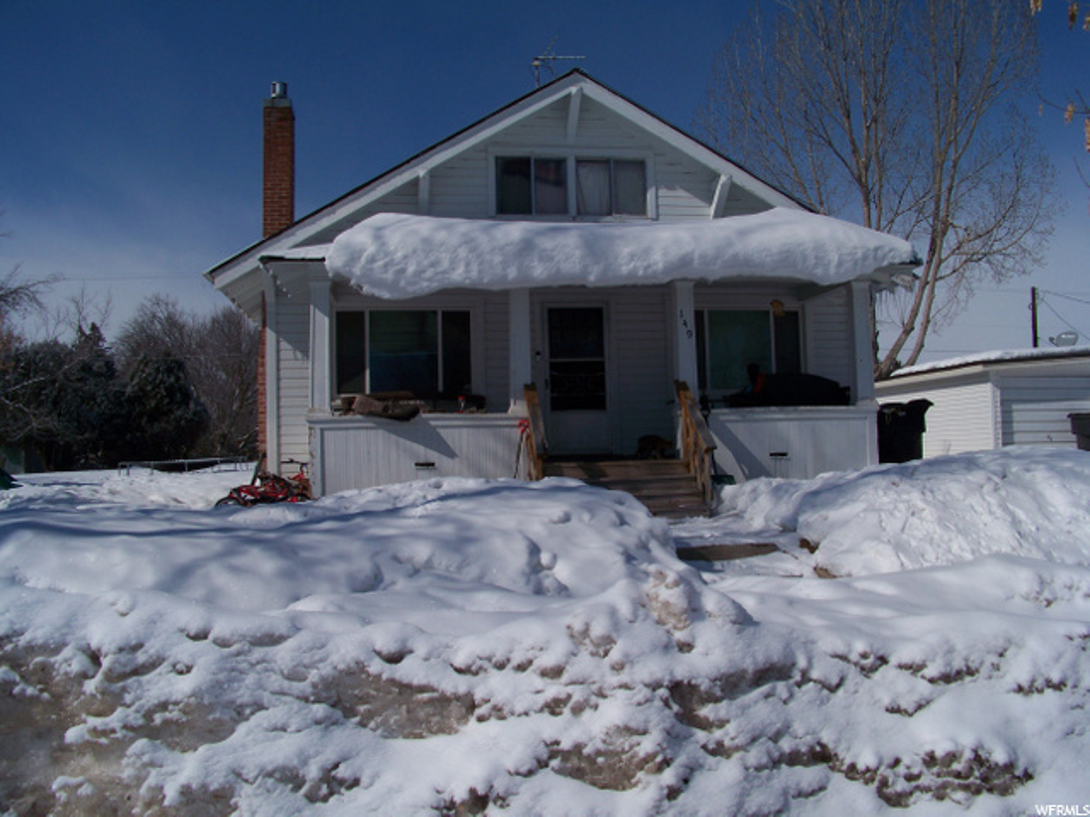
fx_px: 1039
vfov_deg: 42.9
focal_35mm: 33
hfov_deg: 55.4
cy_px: 408
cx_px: 545
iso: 64
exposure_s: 1/1600
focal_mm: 5.85
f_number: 5.6
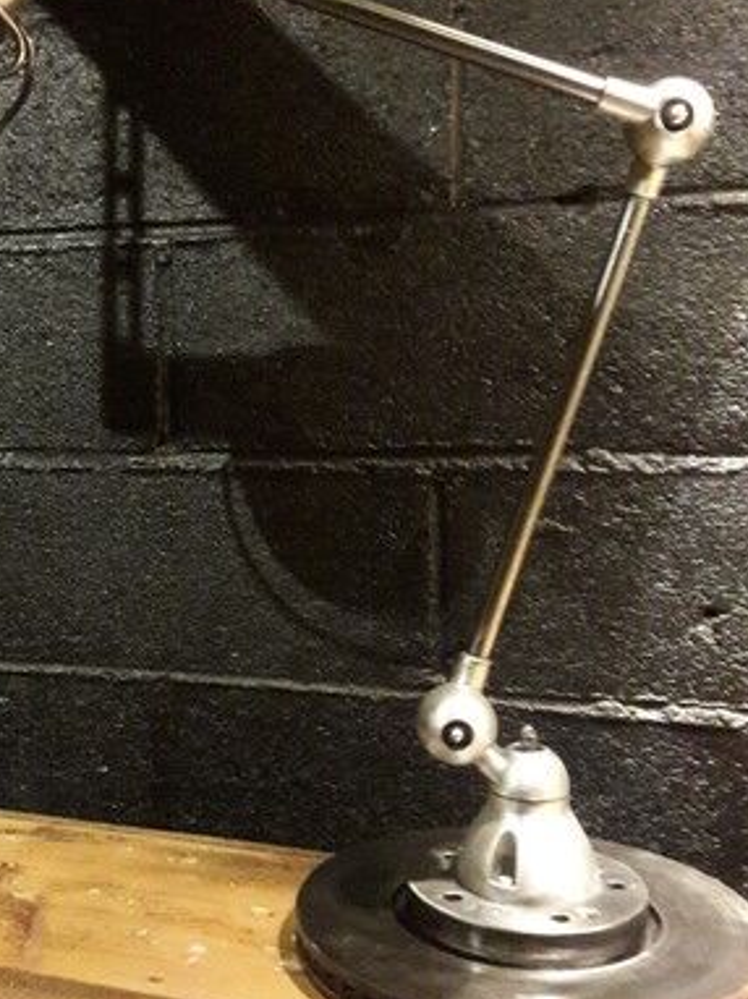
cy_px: 497
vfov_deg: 43.0
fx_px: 1269
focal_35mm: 44
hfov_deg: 32.4
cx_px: 212
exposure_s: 1/17
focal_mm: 3.7
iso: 800
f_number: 1.9
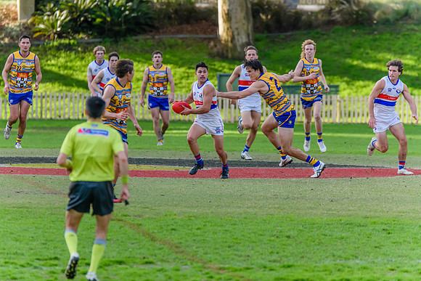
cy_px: 132
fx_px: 5206
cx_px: 204
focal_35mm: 445
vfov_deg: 3.1
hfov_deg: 4.6
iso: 2500
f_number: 6
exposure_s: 1/1600
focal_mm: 420
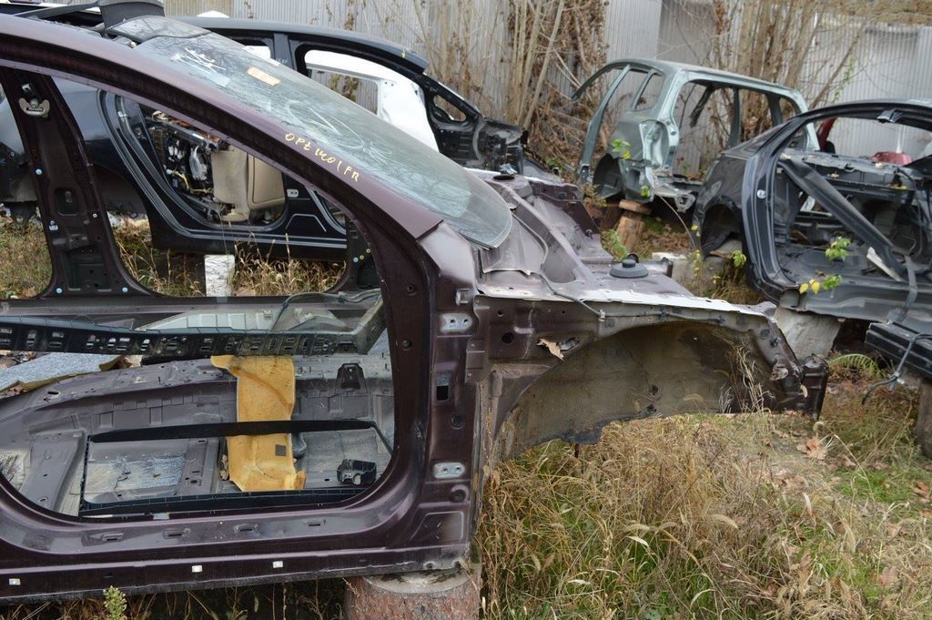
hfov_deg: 59.5
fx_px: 815
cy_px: 310
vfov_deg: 41.6
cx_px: 466
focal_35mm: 32
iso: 200
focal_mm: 21
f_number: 5.6
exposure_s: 1/125
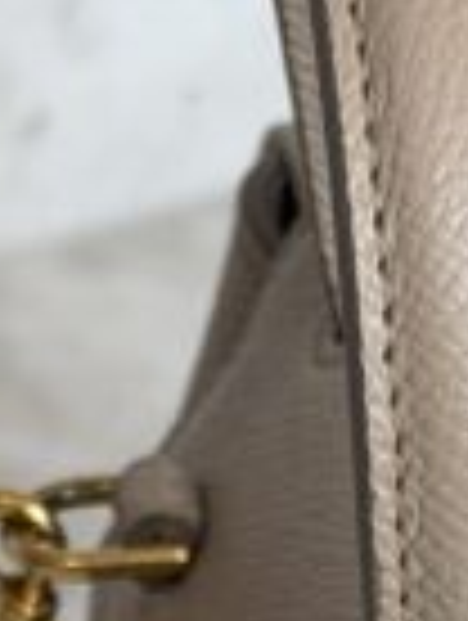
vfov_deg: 6.9
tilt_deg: -37.5
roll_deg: +1.1
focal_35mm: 278
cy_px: 1210
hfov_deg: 5.4
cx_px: 338
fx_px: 4996
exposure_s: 1/120
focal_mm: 6.76
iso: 64
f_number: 1.78
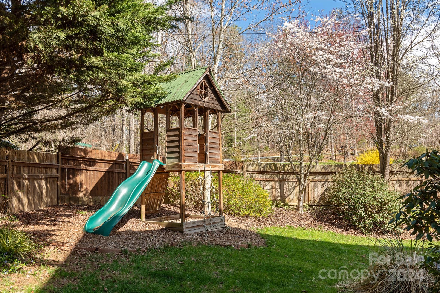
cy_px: 146
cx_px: 220
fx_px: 342
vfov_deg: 46.4
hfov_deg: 65.5
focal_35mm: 28
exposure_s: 1/640
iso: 320
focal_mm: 28
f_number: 7.1
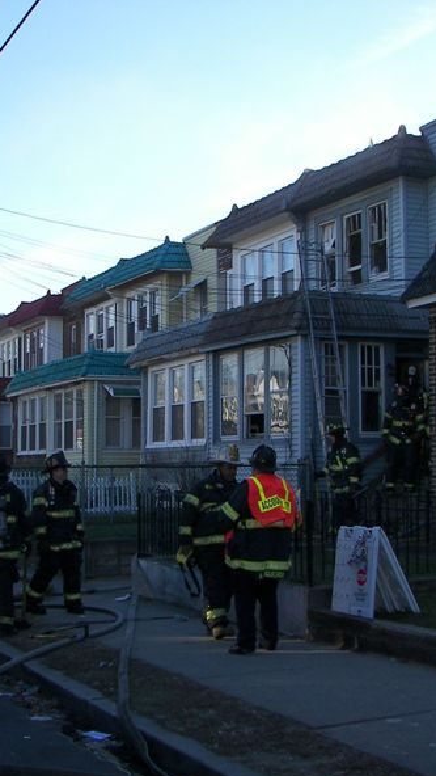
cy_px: 391
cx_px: 157
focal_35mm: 53
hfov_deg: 22.6
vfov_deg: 39.2
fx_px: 1089
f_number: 2.8
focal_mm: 6
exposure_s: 1/500
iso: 50
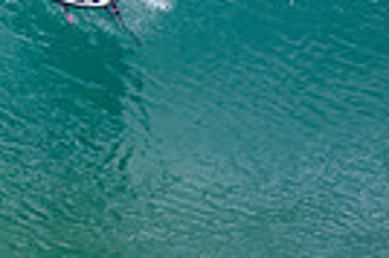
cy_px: -146
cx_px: -75
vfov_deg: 0.6
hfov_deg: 1.0
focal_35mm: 2165
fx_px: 23365
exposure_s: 1/2000
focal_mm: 500
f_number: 5.6
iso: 250
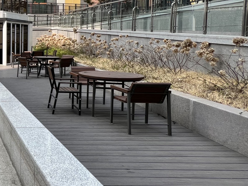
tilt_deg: -3.8
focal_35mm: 33
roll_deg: +0.8
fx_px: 236
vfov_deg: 42.2
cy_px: 58
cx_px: -51
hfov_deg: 39.5
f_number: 1.8
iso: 32
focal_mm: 1.57
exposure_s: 1/690
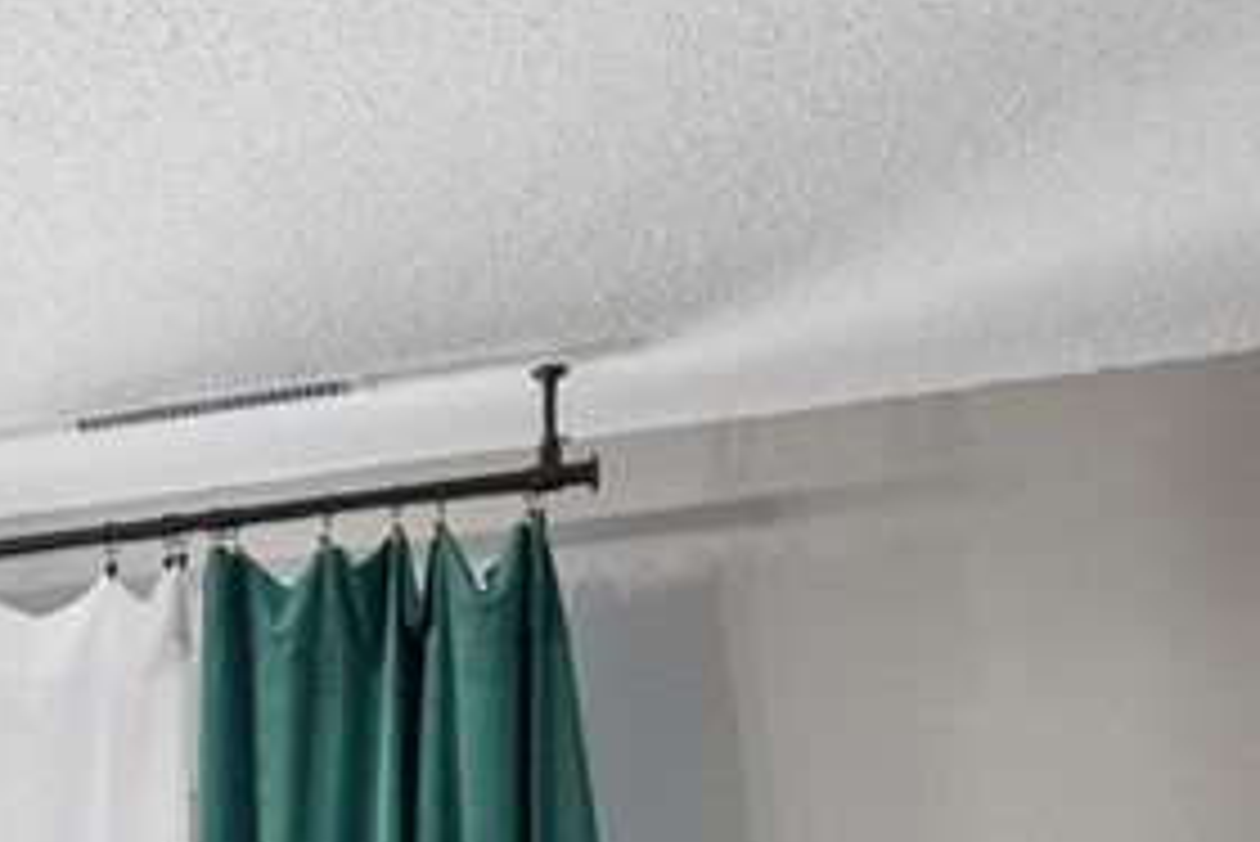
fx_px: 3397
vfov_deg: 12.9
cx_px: -808
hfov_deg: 18.0
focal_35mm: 97
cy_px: 1479
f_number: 8
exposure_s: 1/60
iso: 400
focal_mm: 16
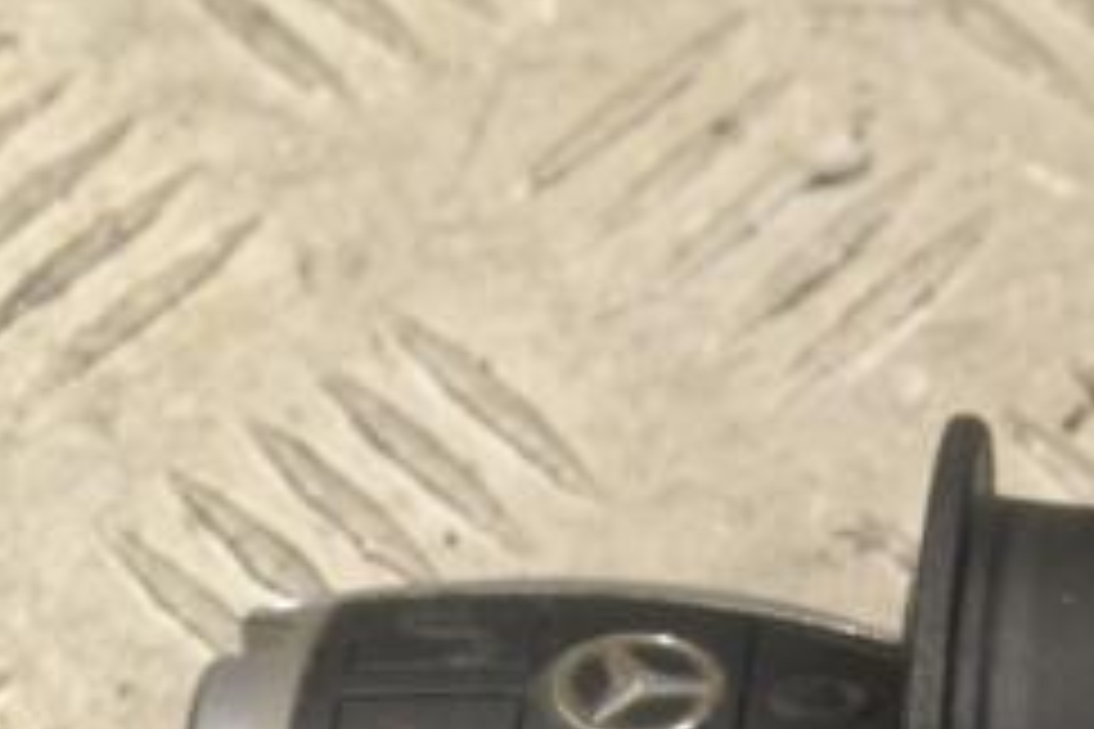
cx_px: 1333
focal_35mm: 178
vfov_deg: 7.7
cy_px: 675
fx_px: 5409
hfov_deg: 11.3
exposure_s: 1/320
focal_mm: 48
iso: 3200
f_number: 9
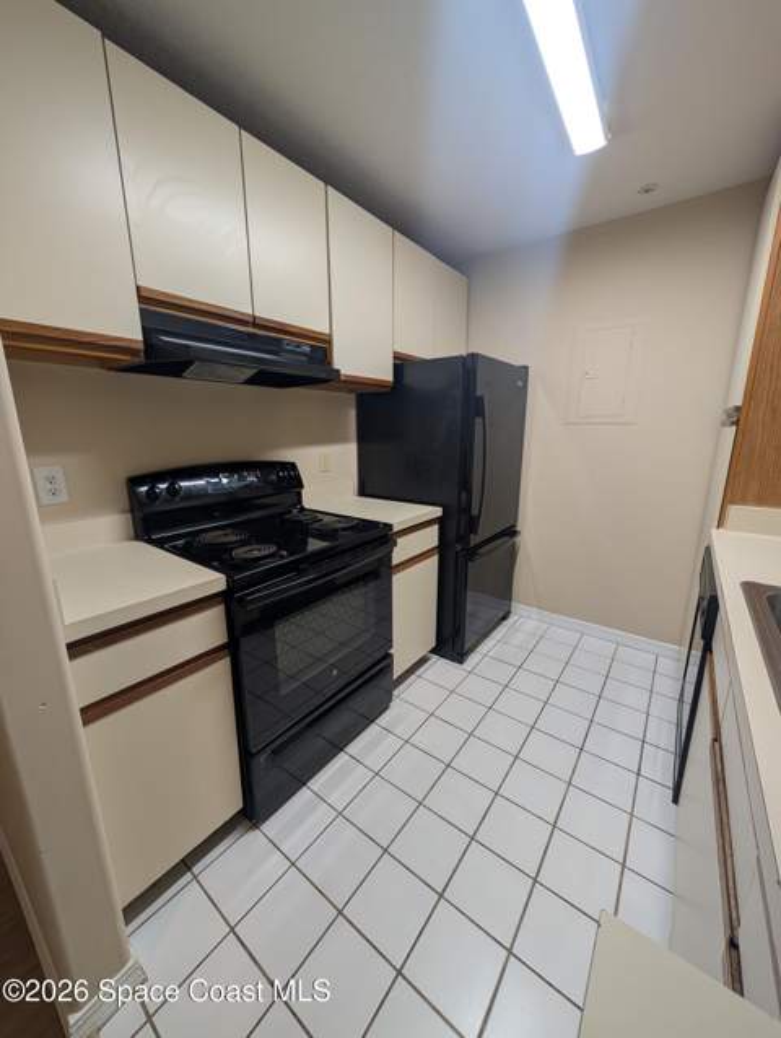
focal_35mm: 12
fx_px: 360
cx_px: 390
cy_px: 519
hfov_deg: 94.6
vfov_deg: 110.5
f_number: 1.7
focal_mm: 2.02
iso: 110
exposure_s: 1/120
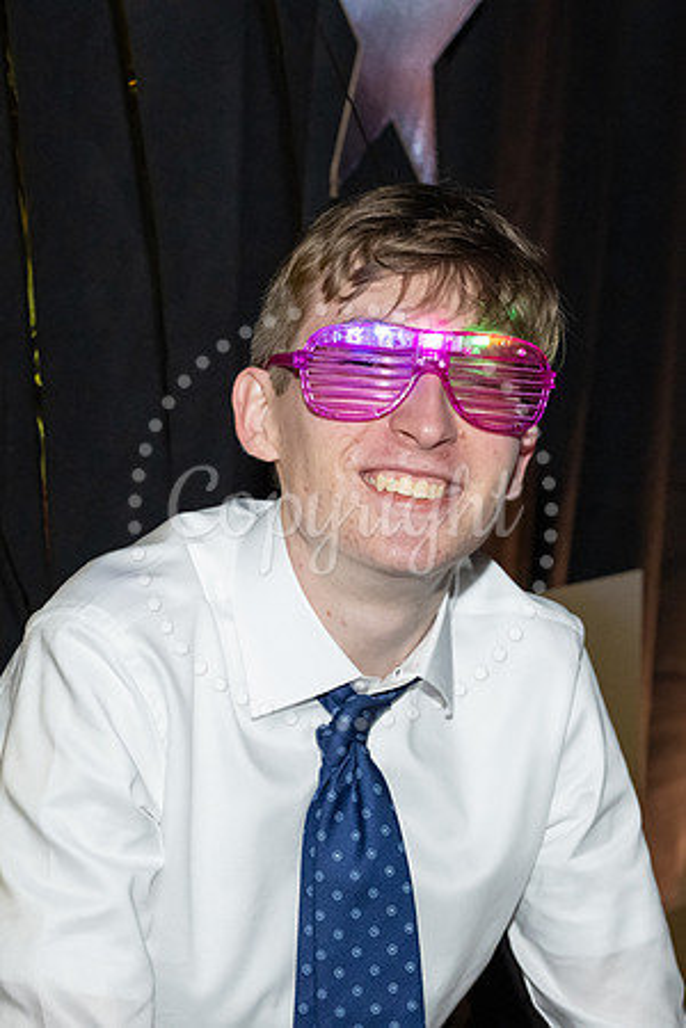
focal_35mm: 96
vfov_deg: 21.2
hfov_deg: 14.2
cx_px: 408
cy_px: 514
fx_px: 2744
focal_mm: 64
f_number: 5.6
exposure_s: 1/100
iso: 6400
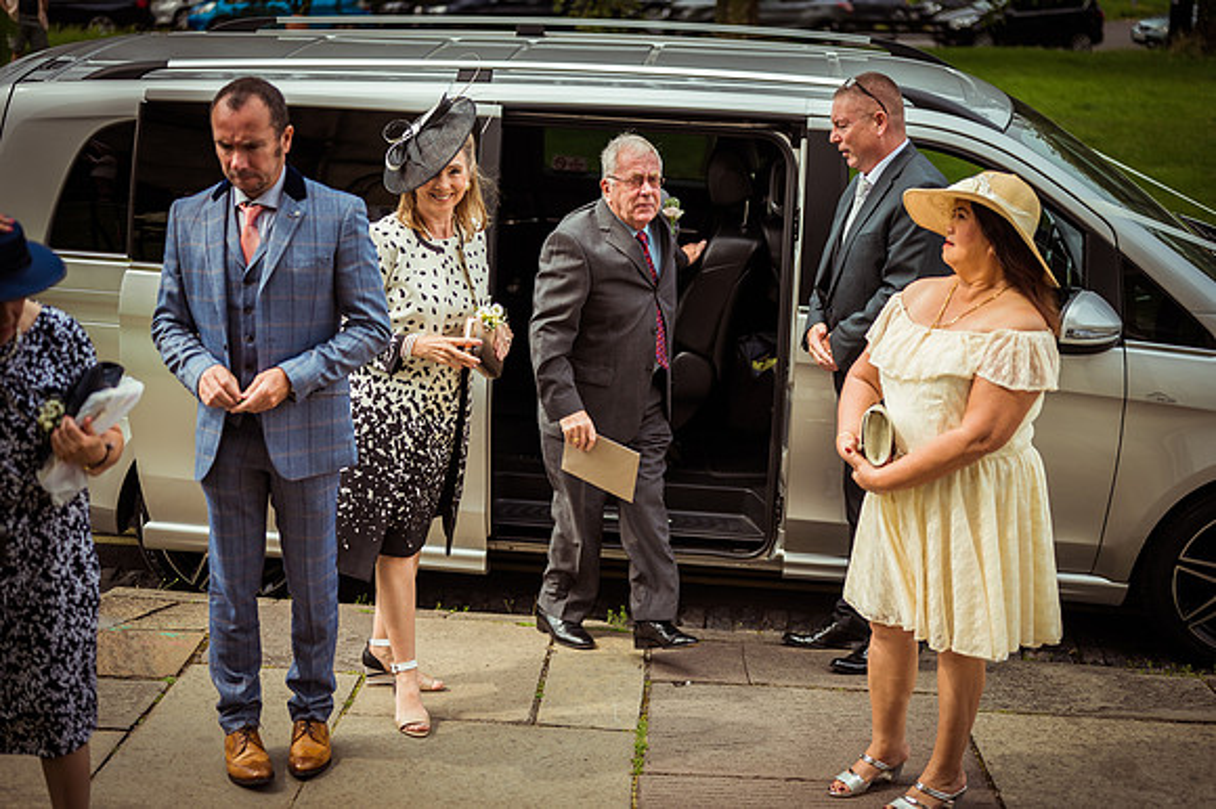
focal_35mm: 50
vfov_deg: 27.0
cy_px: 404
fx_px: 1688
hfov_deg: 39.6
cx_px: 608
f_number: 1.8
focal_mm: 50
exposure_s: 1/2500
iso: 100
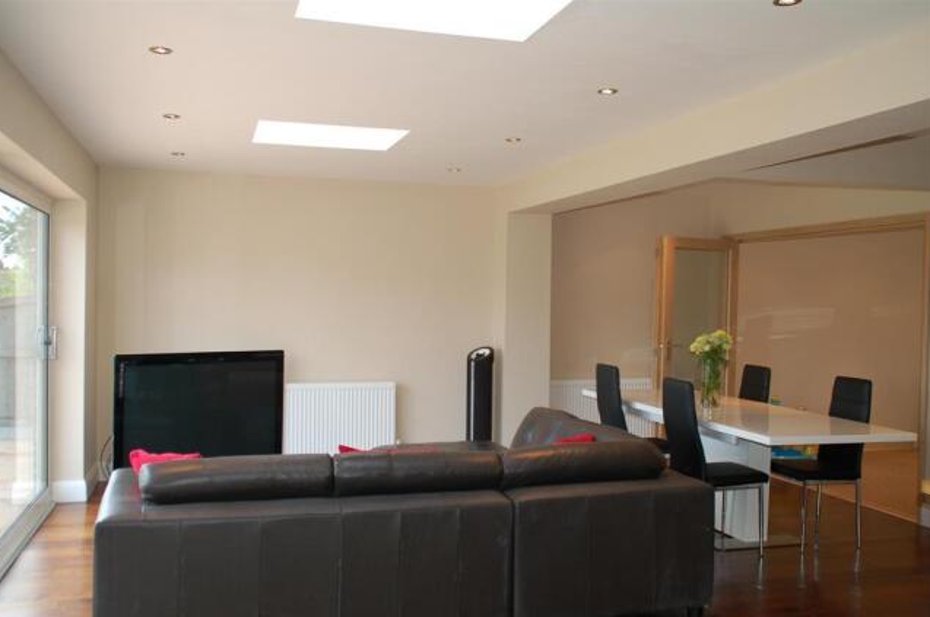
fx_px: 877
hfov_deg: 55.9
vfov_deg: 38.8
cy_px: 317
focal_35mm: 34
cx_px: 457
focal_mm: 22
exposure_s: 1/50
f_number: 3.5
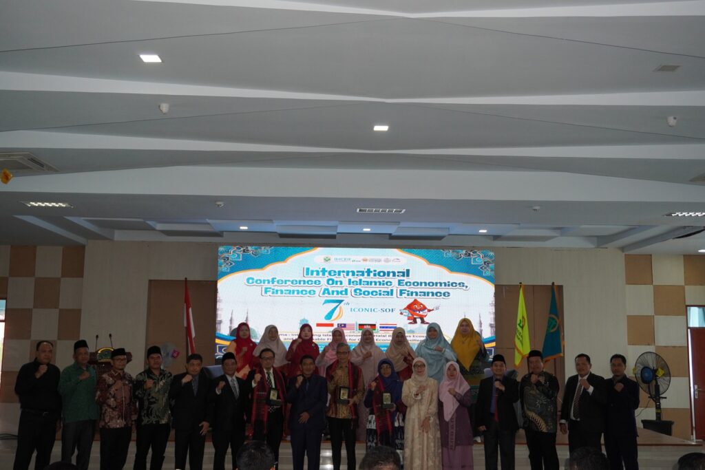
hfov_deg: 47.9
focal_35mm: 40
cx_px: 352
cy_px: 235
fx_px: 793
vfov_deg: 33.0
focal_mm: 27
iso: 800
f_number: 4.5
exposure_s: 1/160
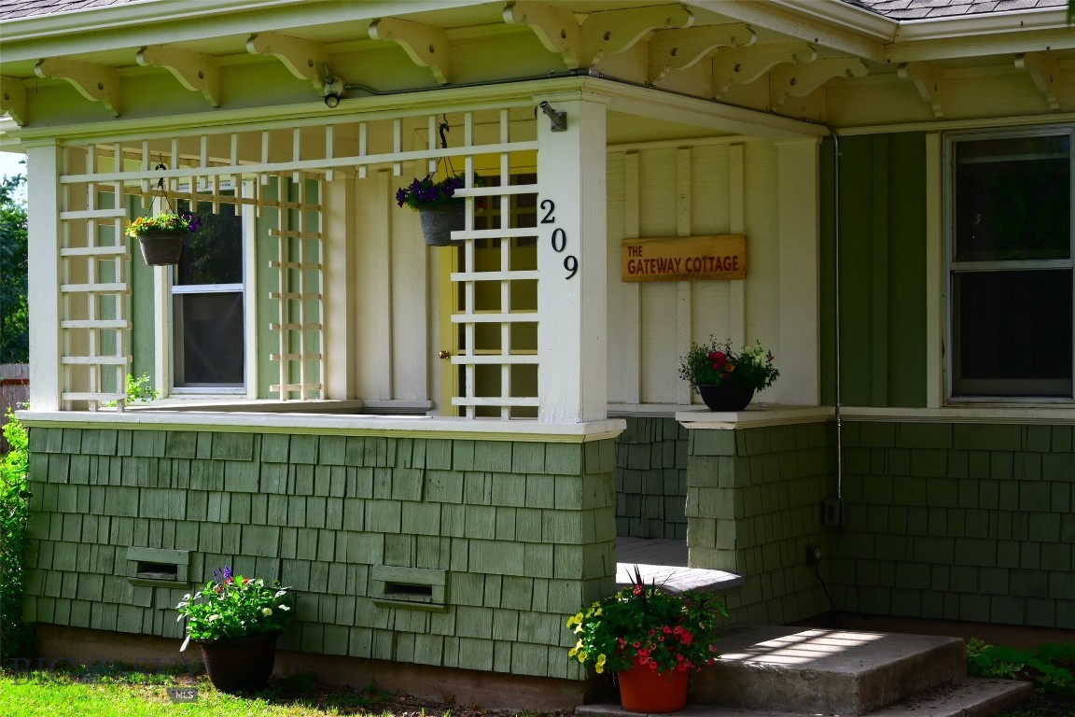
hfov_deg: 32.6
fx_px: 1836
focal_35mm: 62
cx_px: 538
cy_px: 358
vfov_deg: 22.1
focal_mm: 41
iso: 110
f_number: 5.6
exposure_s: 1/250
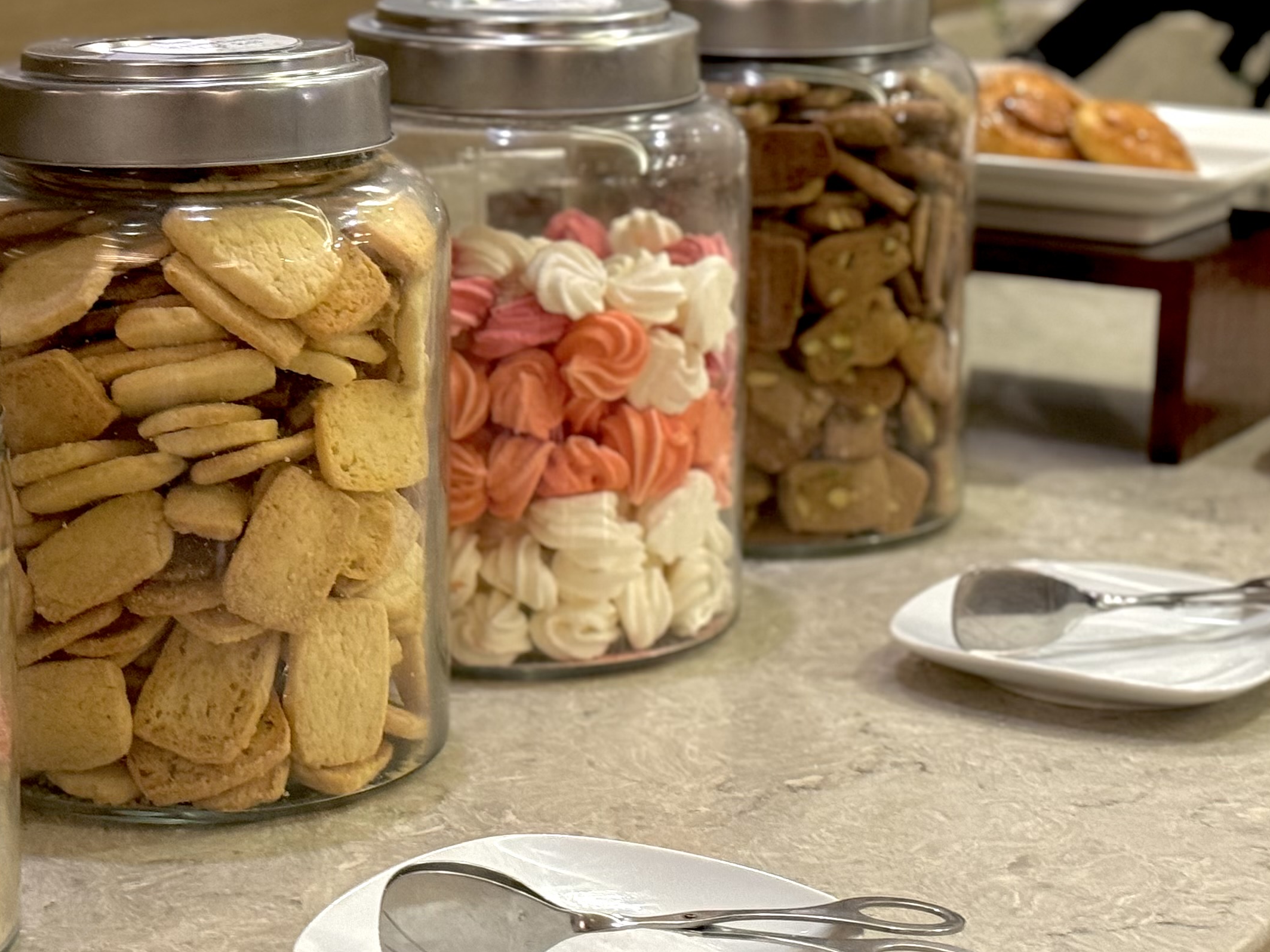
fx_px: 3338
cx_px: 407
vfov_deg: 16.2
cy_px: 390
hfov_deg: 21.4
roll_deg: +0.8
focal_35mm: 91
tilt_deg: -12.4
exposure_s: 1/33
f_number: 1.78
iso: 400
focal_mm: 6.86
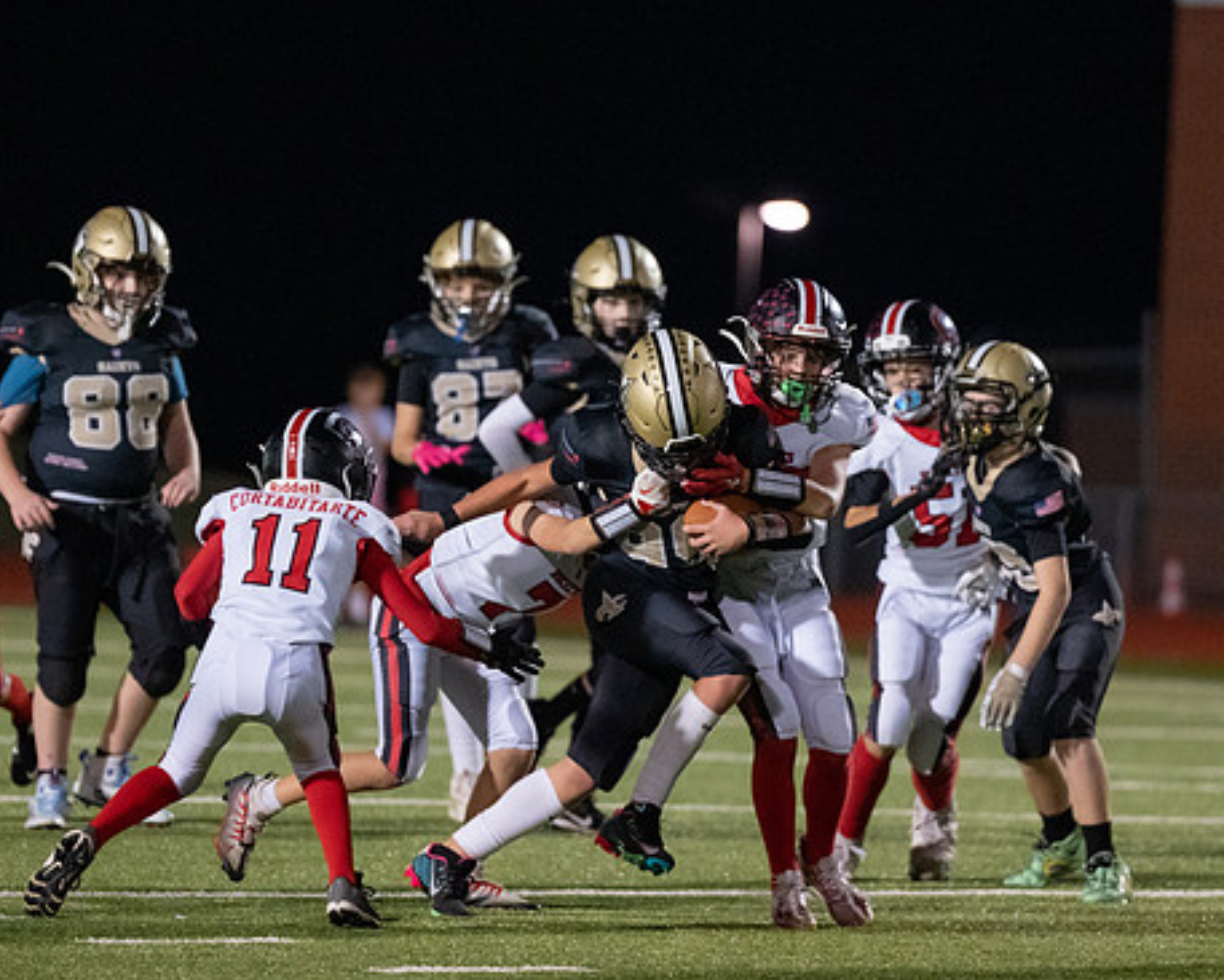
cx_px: 564
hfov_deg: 5.6
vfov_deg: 4.5
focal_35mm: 343
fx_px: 12431
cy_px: 508
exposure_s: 1/1250
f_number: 2.8
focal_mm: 200
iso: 6400
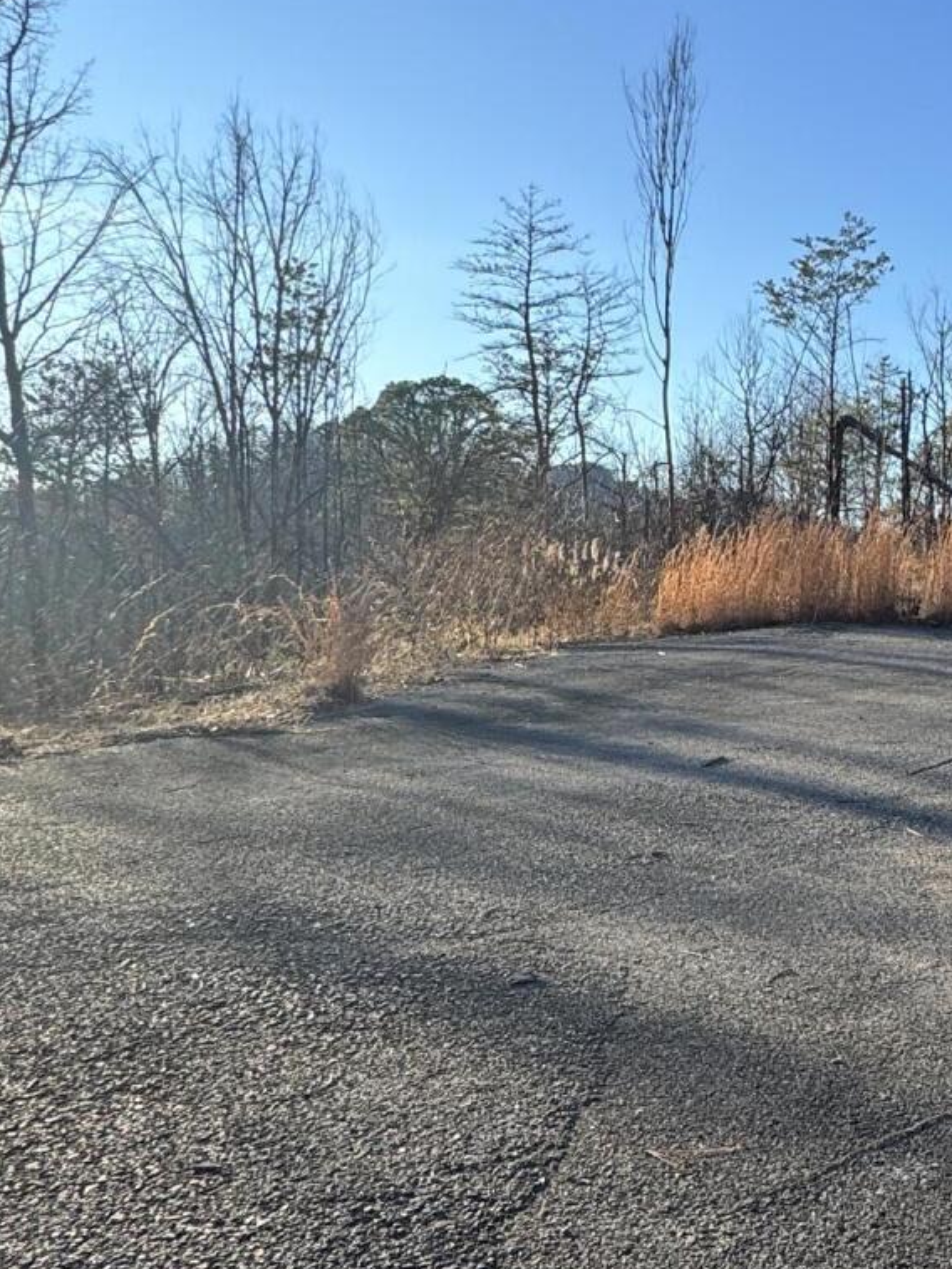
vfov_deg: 50.1
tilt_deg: -4.4
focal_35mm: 37
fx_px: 1356
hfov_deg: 34.6
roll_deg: -1.6
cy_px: 689
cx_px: 984
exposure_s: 1/831
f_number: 2.2
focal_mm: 2.22
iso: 50
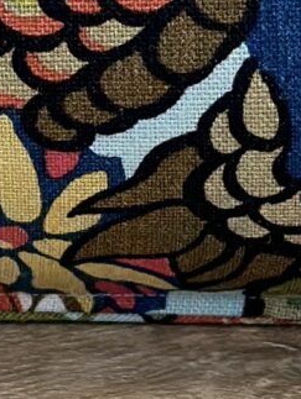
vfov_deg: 5.1
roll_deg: +1.4
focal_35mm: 380
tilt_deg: -16.4
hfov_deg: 3.9
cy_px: -537
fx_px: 4397
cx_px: -113
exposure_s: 1/120
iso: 80
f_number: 1.78
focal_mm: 6.86
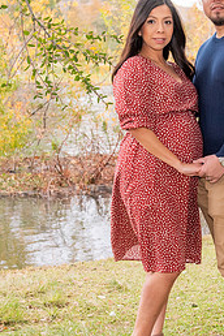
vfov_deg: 20.2
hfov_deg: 13.5
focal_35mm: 101
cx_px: 172
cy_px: 135
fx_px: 943
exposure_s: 1/125
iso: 800
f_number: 5
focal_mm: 38
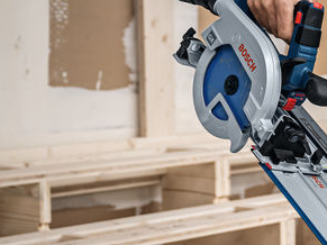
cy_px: 148
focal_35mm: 132
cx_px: 429
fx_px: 1246
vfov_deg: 11.2
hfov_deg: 14.3
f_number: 4
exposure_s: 1/250
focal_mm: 50
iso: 640
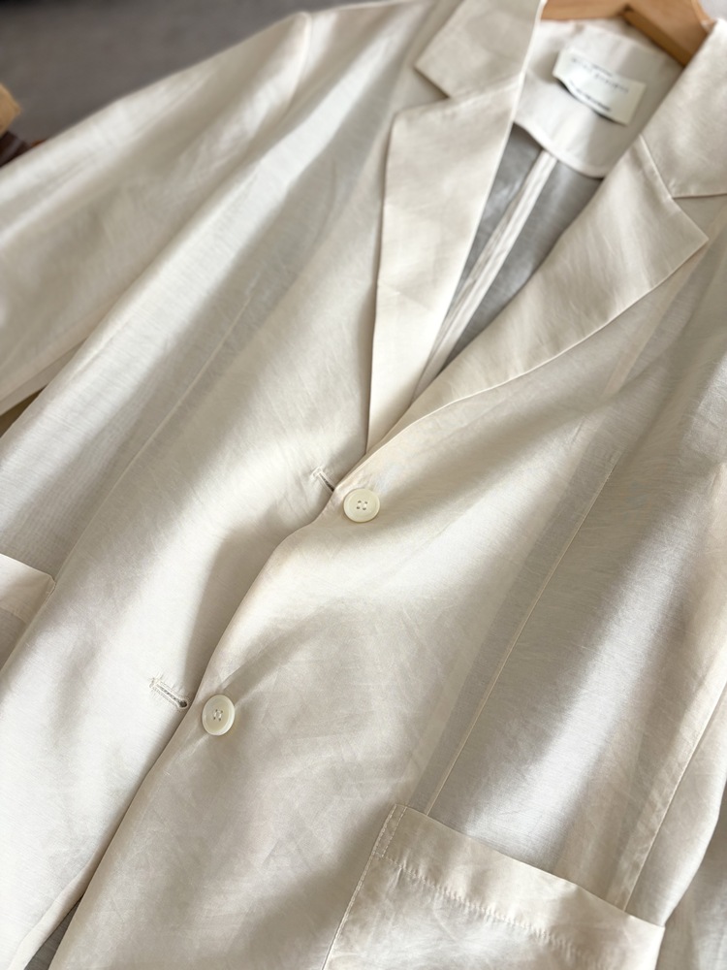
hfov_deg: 53.1
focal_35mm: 26
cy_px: 485
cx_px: 364
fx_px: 728
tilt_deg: -70.0
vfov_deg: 67.3
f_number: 1.6
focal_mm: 5.96
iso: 50
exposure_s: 1/121
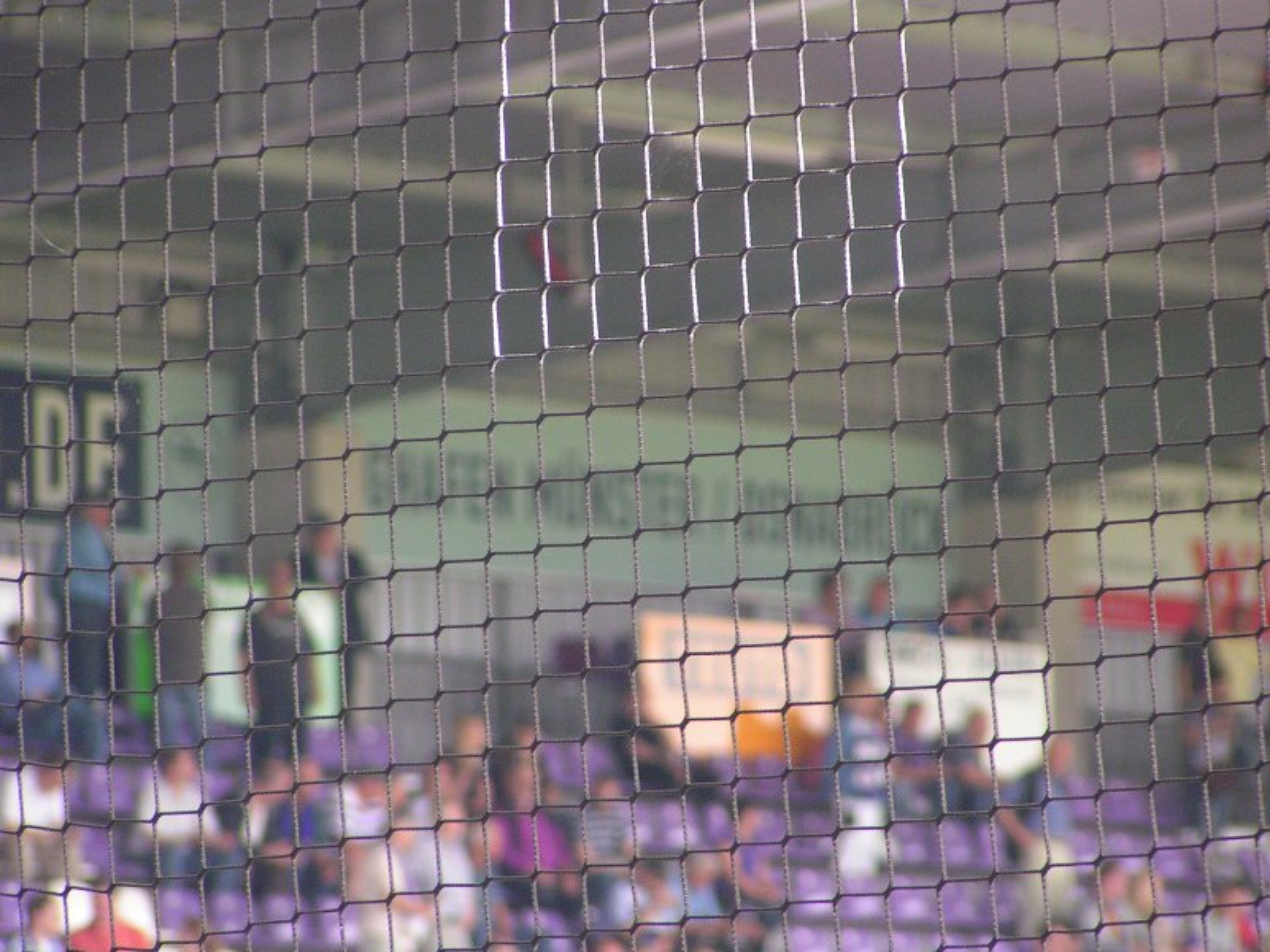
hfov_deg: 6.4
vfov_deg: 4.8
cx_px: 635
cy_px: 476
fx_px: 11410
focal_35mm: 311
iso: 160
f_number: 3.5
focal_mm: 47.6
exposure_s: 1/400
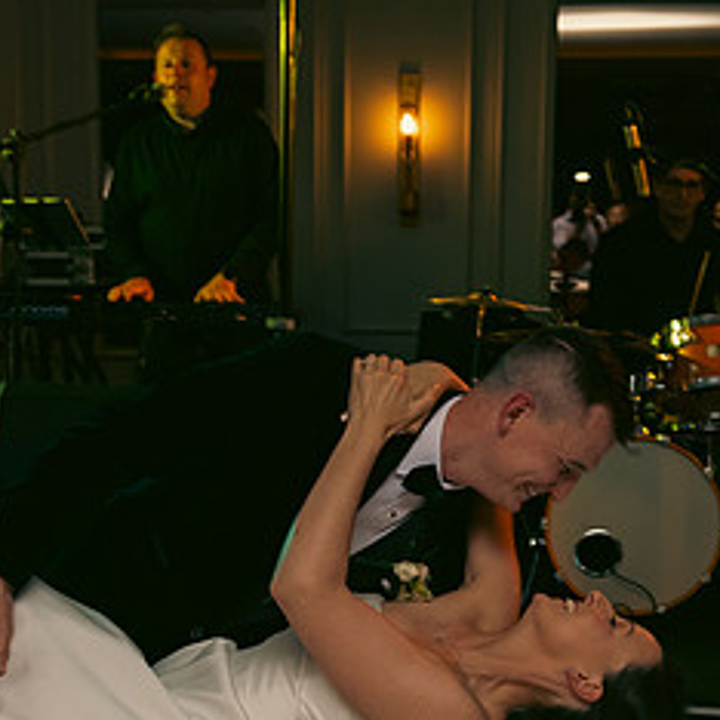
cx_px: 366
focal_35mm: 76
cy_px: 577
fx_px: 1788
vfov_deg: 22.5
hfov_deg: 22.8
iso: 800
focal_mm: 36
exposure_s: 1/160
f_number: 3.5
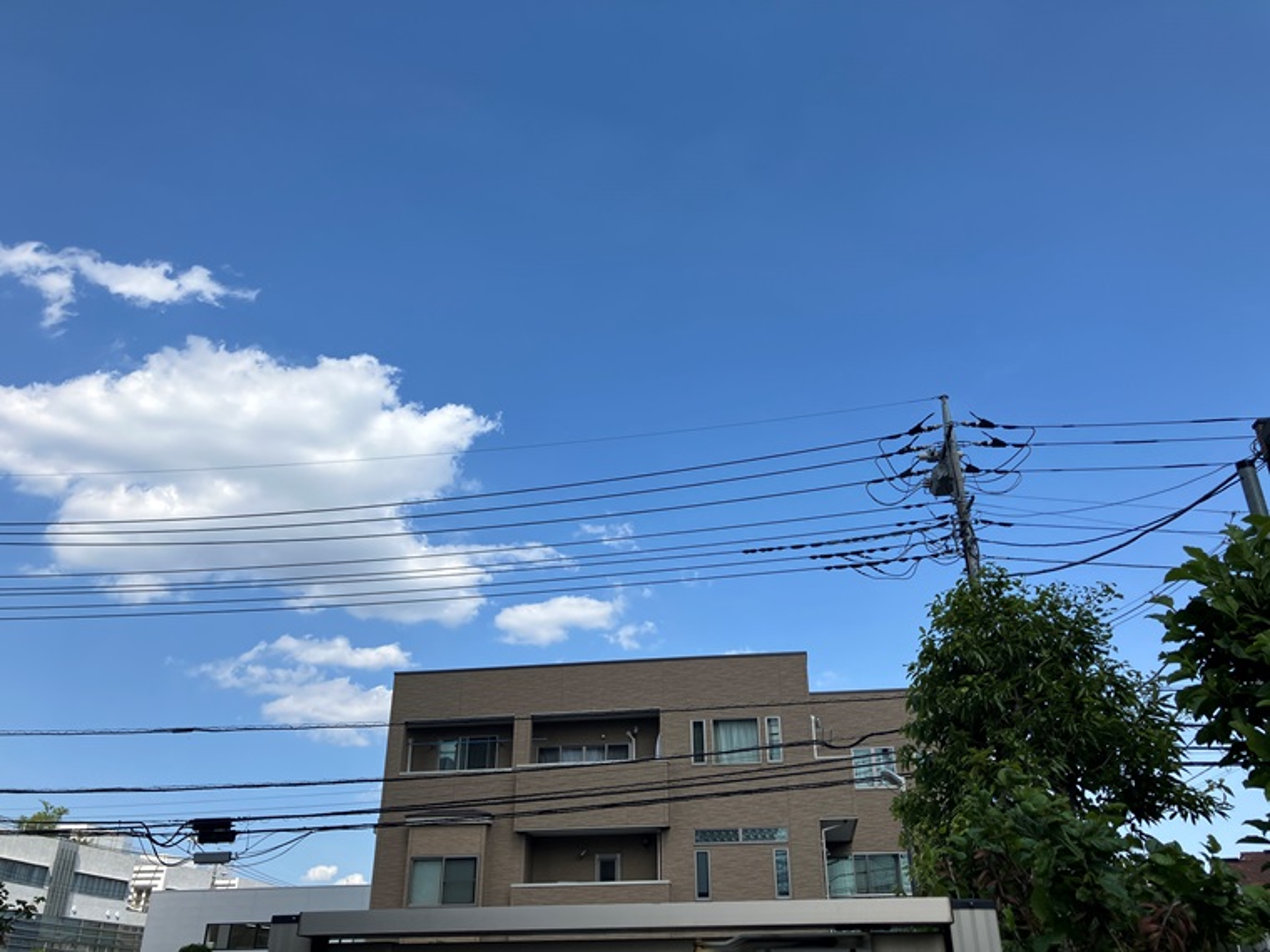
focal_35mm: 28
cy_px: 476
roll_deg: +0.5
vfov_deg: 49.7
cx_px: 635
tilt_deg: +27.6
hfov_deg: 63.4
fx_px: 1027
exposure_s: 1/1473
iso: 32
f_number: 1.8
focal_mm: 3.99
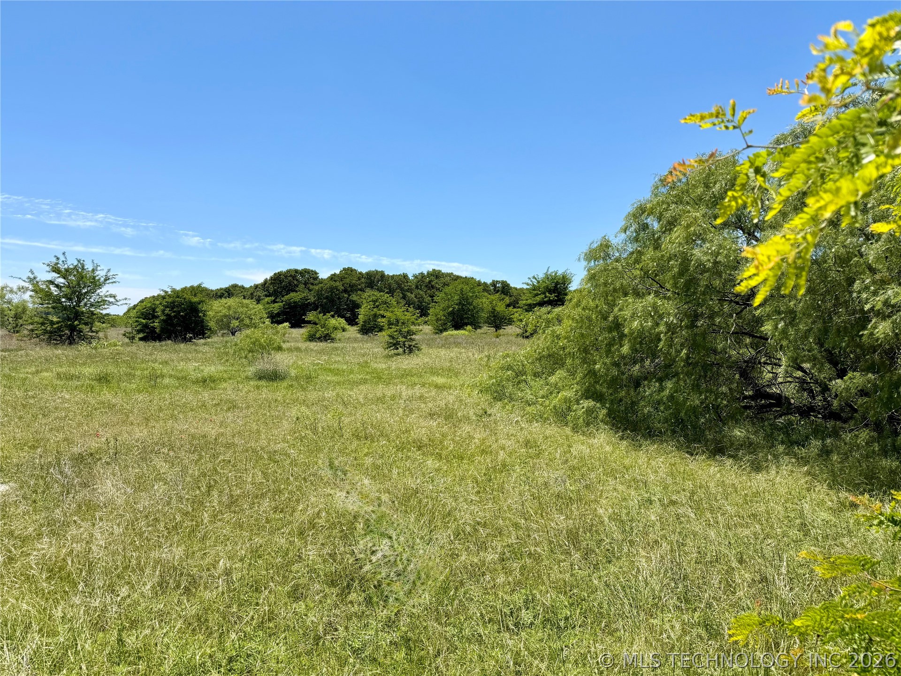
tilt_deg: -2.1
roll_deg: +0.1
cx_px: 450
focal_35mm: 24
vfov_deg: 56.8
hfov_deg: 71.6
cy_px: 338
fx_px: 625
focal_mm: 6.76
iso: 80
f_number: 1.78
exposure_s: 1/4975
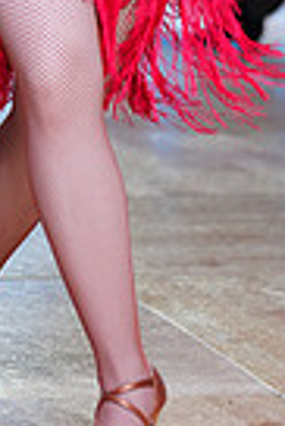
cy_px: -294
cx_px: -230
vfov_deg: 5.4
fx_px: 4453
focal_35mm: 376
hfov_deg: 3.6
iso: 640
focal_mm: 88
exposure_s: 1/400
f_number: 2.8
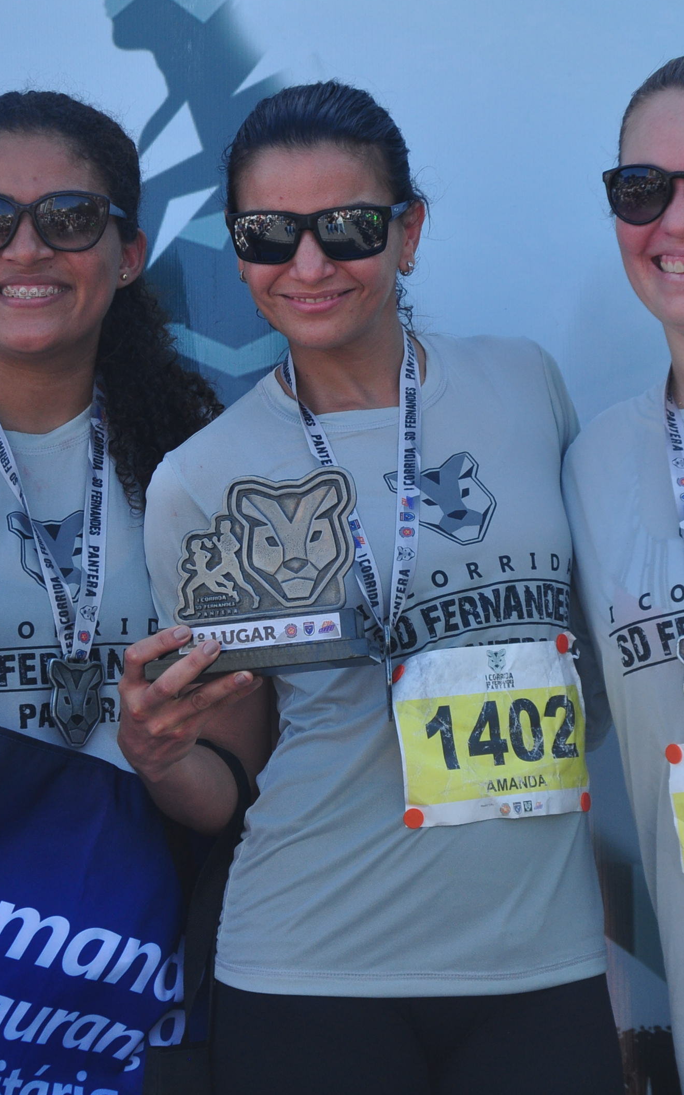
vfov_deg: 22.3
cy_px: 551
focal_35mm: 93
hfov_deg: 14.1
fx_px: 2774
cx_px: 406
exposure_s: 1/500
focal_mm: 40
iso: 320
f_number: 7.1
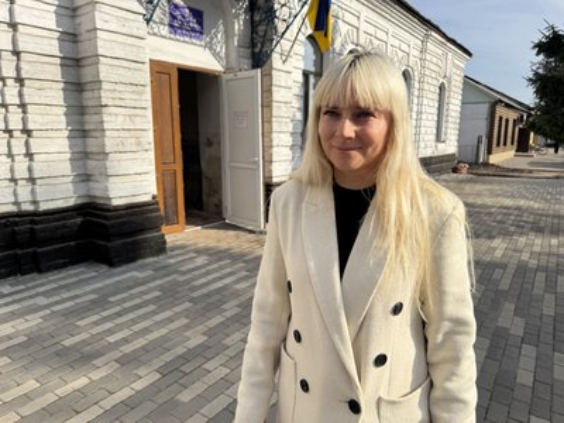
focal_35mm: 24
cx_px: 282
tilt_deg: -11.5
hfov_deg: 71.6
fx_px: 391
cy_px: 212
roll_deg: +0.1
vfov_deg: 56.8
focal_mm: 6.76
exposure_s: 1/4950
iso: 80
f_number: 1.78
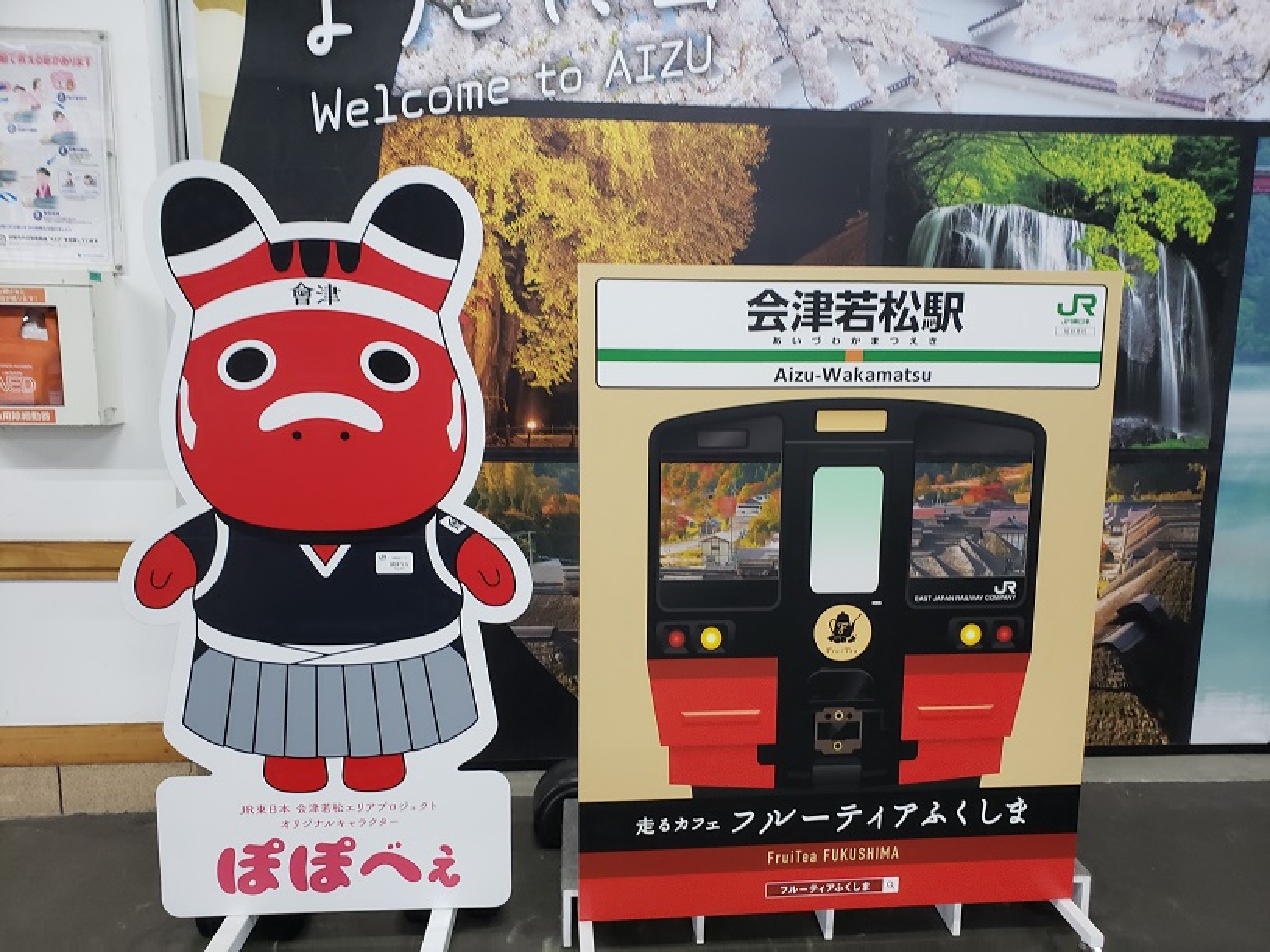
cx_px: 635
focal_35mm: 26
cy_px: 476
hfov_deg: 67.3
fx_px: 954
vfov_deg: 53.1
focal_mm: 4.3
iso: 320
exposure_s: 1/50
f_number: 2.4
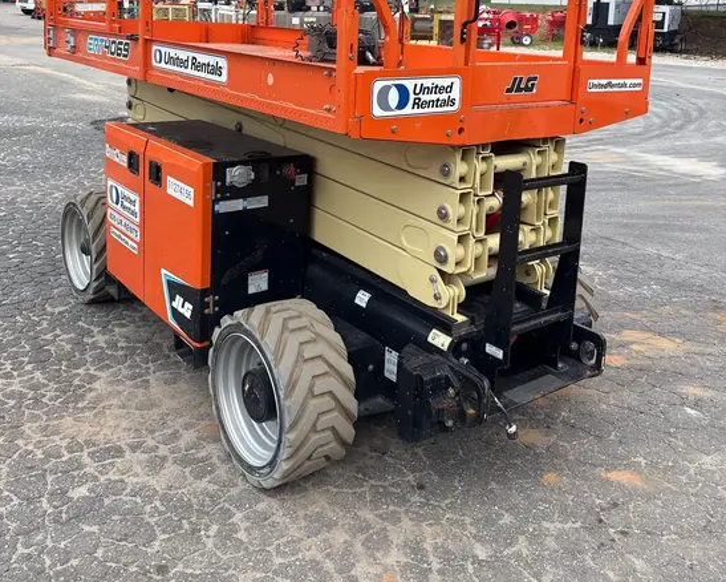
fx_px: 731
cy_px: 139
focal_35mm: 34
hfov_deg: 52.8
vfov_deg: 41.9
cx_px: 362
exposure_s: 1/1667
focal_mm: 5.96
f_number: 1.6
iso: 50
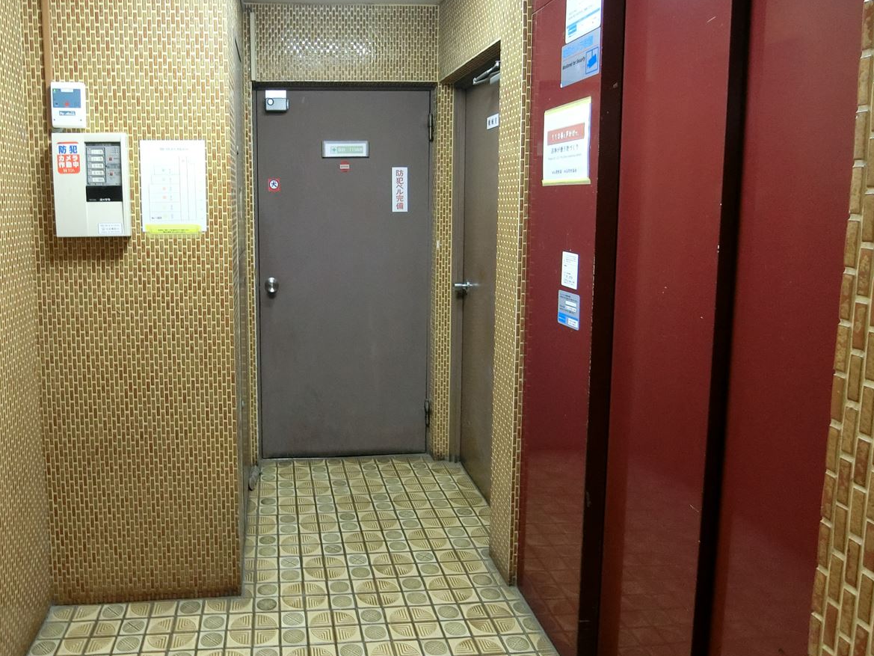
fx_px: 657
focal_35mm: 26
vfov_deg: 52.8
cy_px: 277
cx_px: 317
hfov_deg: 66.1
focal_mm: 4.06
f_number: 2.7
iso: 400
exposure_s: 1/50
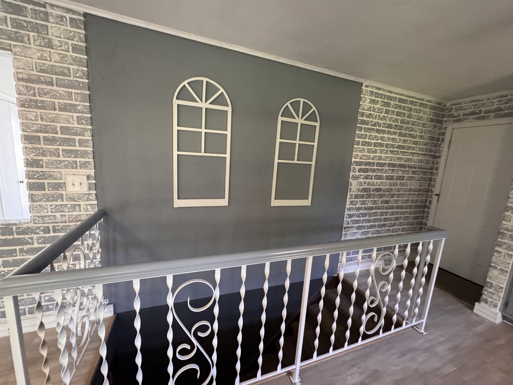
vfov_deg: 85.7
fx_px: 207
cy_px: 192
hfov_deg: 102.1
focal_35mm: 14
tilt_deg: -10.4
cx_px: 256
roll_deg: -3.7
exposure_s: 1/60
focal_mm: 2.22
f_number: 2.2
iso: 640
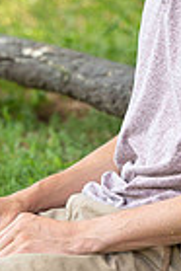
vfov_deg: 4.5
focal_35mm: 453
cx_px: 169
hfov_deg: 3.0
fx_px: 3408
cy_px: 19
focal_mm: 140
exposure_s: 1/200
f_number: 5.6
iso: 400
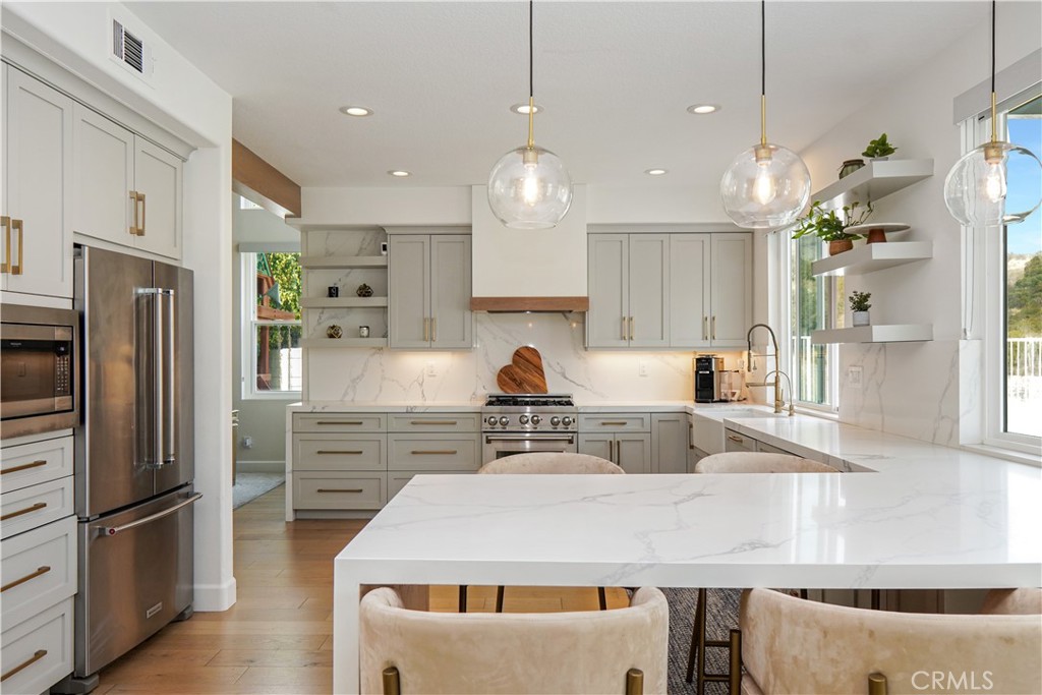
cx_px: 521
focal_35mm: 24
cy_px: 348
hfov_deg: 73.7
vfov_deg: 53.1
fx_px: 695
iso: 250
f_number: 6.3
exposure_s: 1/50
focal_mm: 16
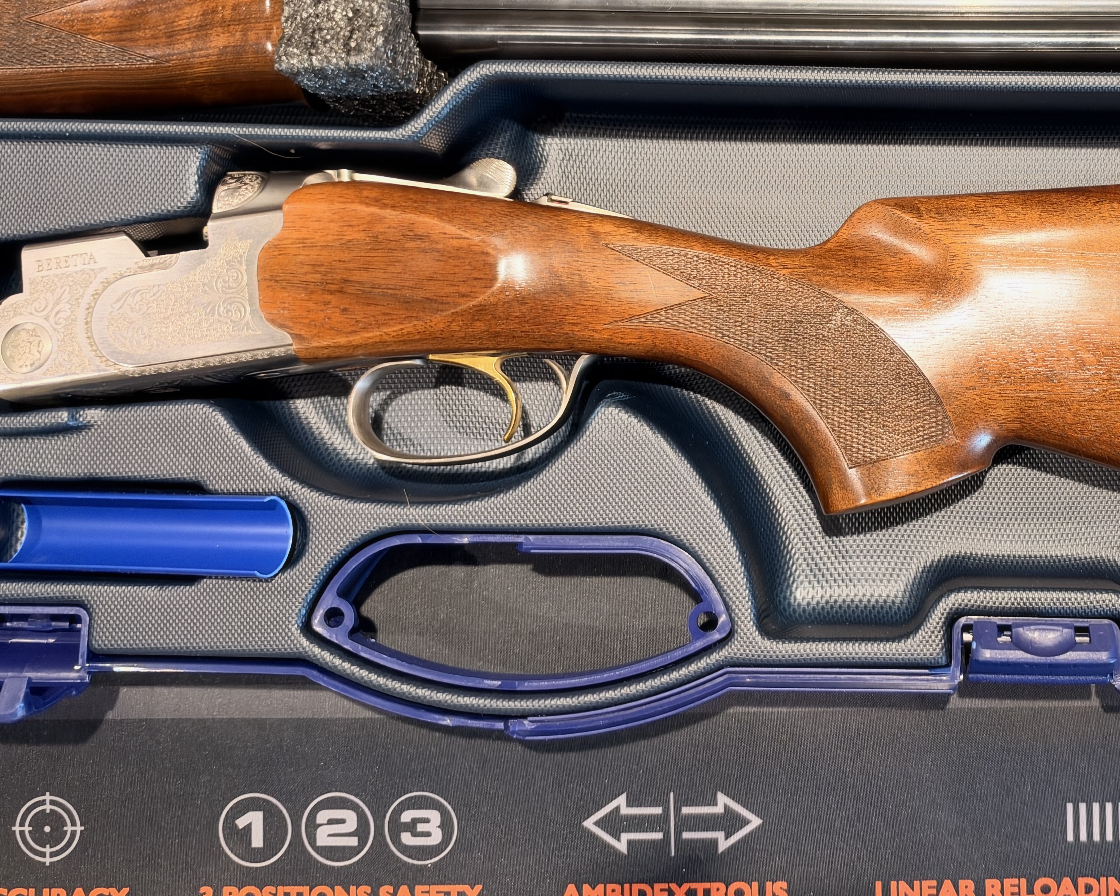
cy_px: 262
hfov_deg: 43.2
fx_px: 1326
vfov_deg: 36.7
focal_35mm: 40
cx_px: 928
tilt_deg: -81.7
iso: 400
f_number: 1.48
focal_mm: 6.93
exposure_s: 1/50
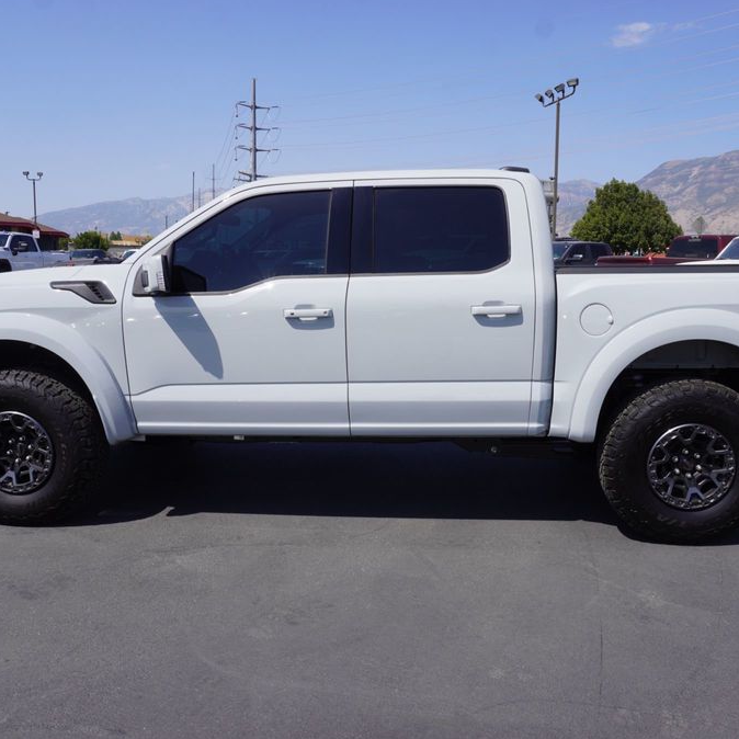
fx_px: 749
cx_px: 398
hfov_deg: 52.5
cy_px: 370
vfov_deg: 52.5
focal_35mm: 31
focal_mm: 16
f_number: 10
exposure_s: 1/200
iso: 100
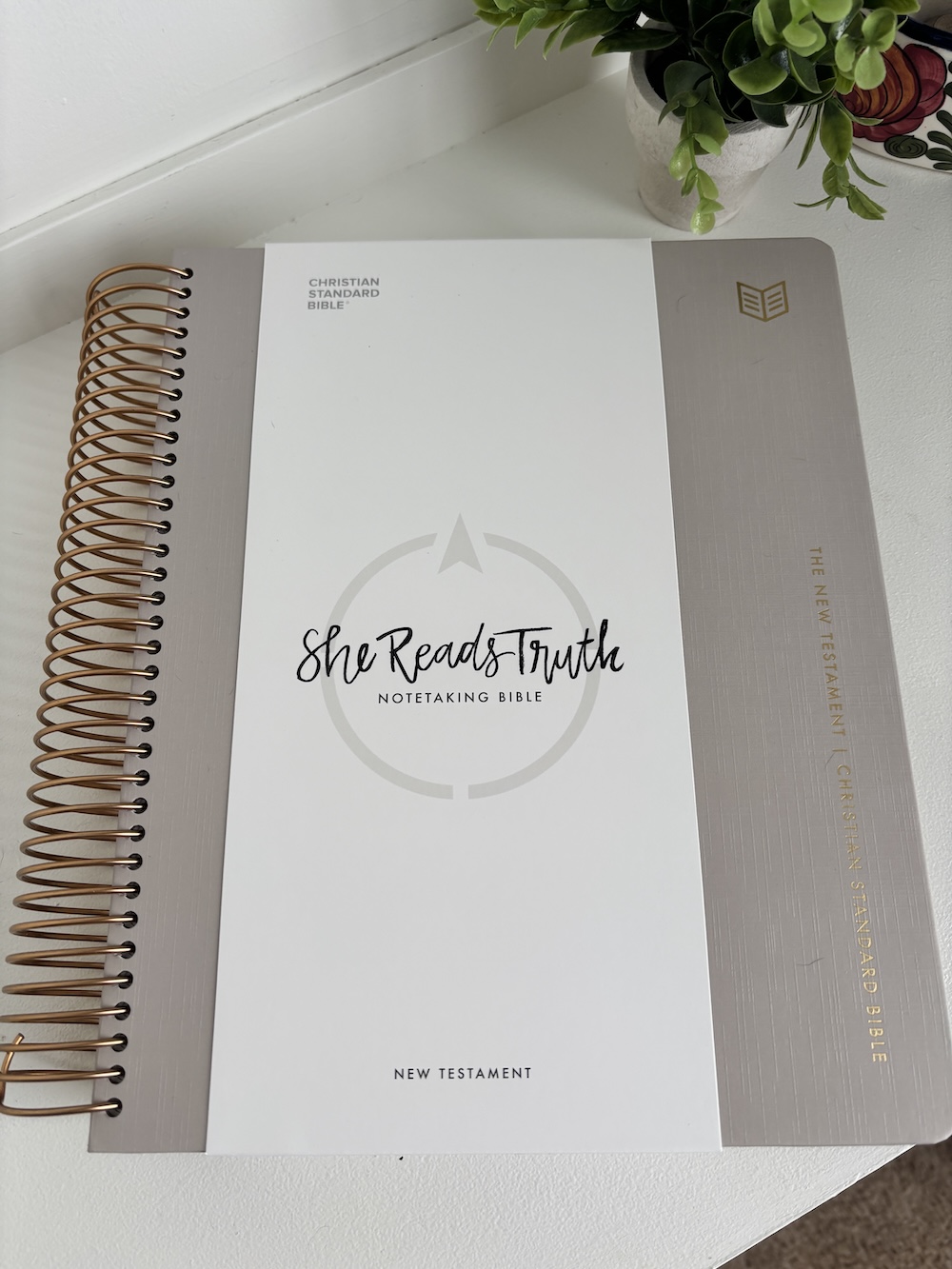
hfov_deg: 53.1
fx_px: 953
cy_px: 634
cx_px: 476
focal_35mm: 26
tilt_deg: -73.3
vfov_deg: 67.3
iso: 40
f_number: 1.6
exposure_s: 1/121
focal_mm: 5.96
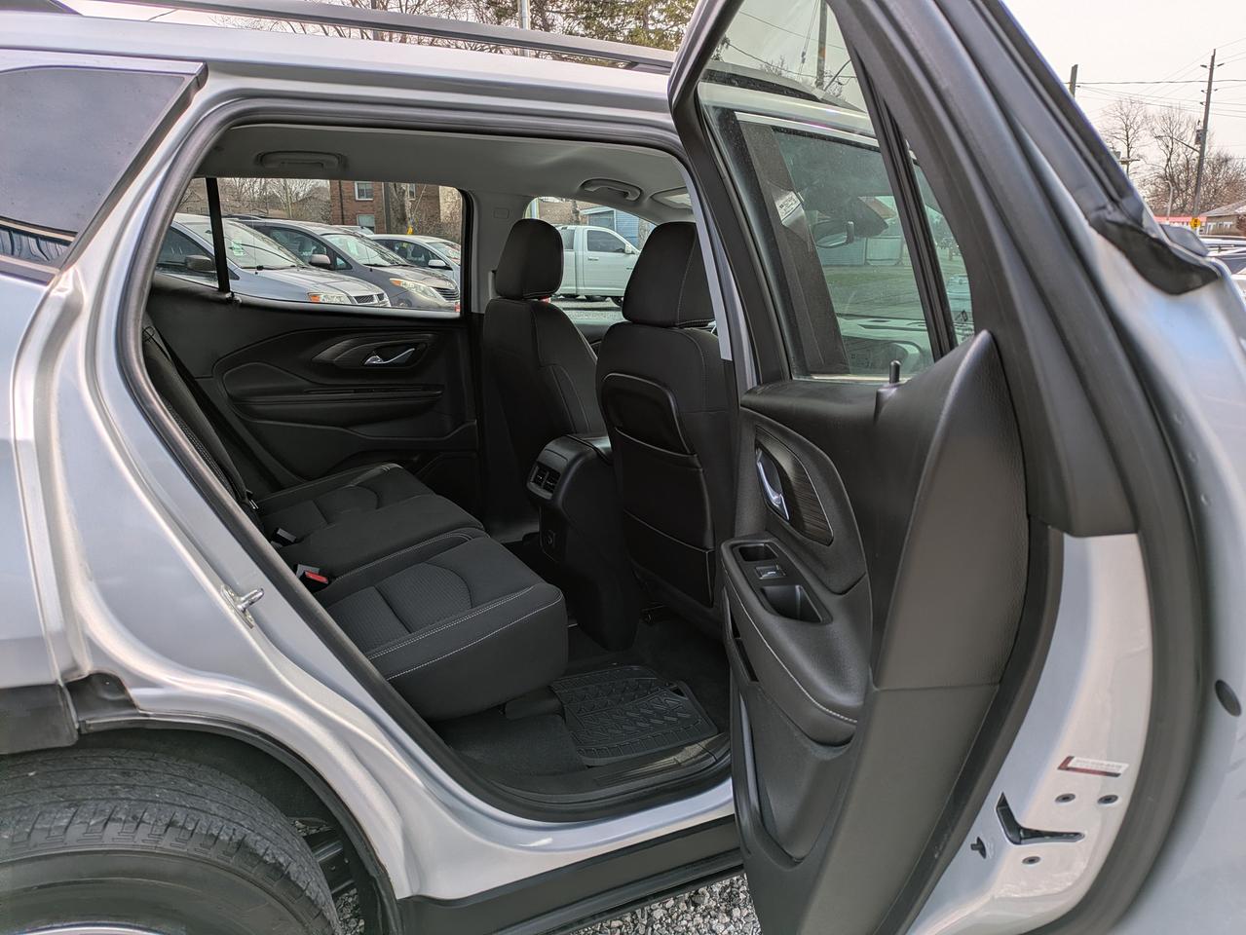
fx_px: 900
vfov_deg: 54.9
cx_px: 623
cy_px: 468
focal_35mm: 25
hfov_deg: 69.4
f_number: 1.89
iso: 35
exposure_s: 1/1316
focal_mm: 5.43
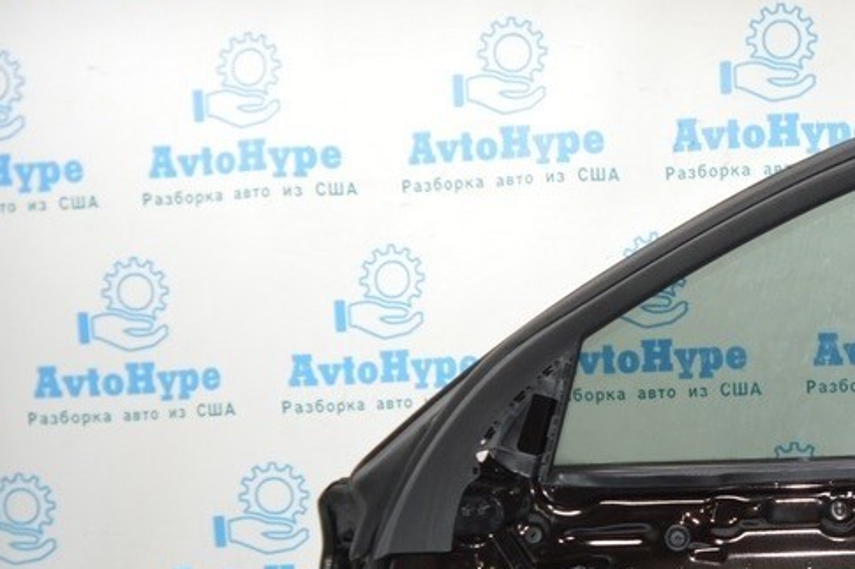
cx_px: 799
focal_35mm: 57
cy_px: 584
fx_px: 1353
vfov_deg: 22.7
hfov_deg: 32.9
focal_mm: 18
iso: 400
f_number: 4
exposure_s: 1/60
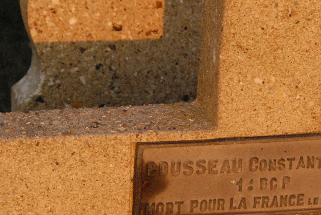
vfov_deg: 5.8
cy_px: 128
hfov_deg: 8.6
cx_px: 242
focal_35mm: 238
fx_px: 2127
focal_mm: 70
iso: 1600
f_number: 7.1
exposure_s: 1/1600
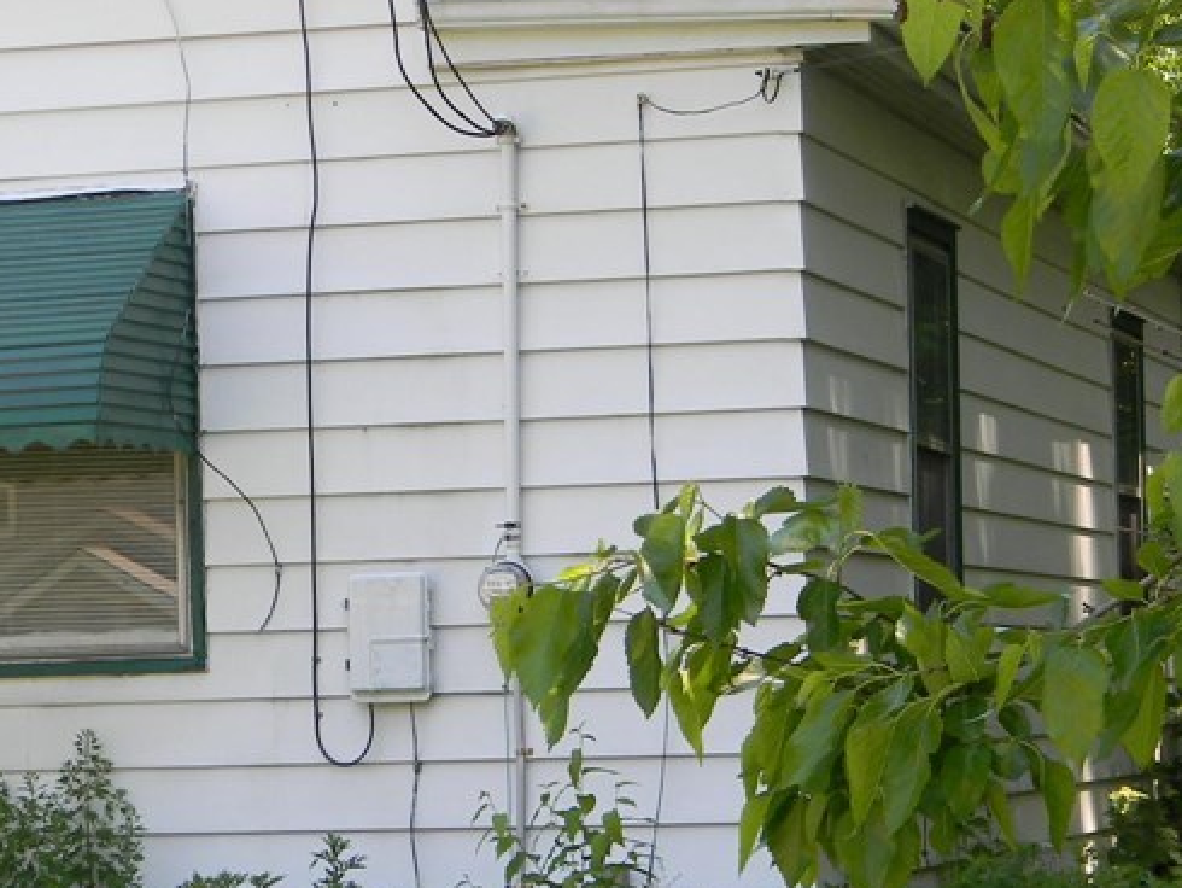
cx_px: 791
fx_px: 3997
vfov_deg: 12.6
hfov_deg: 16.8
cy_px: 652
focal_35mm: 117
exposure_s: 1/114
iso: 80
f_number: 4.1
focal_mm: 10.1
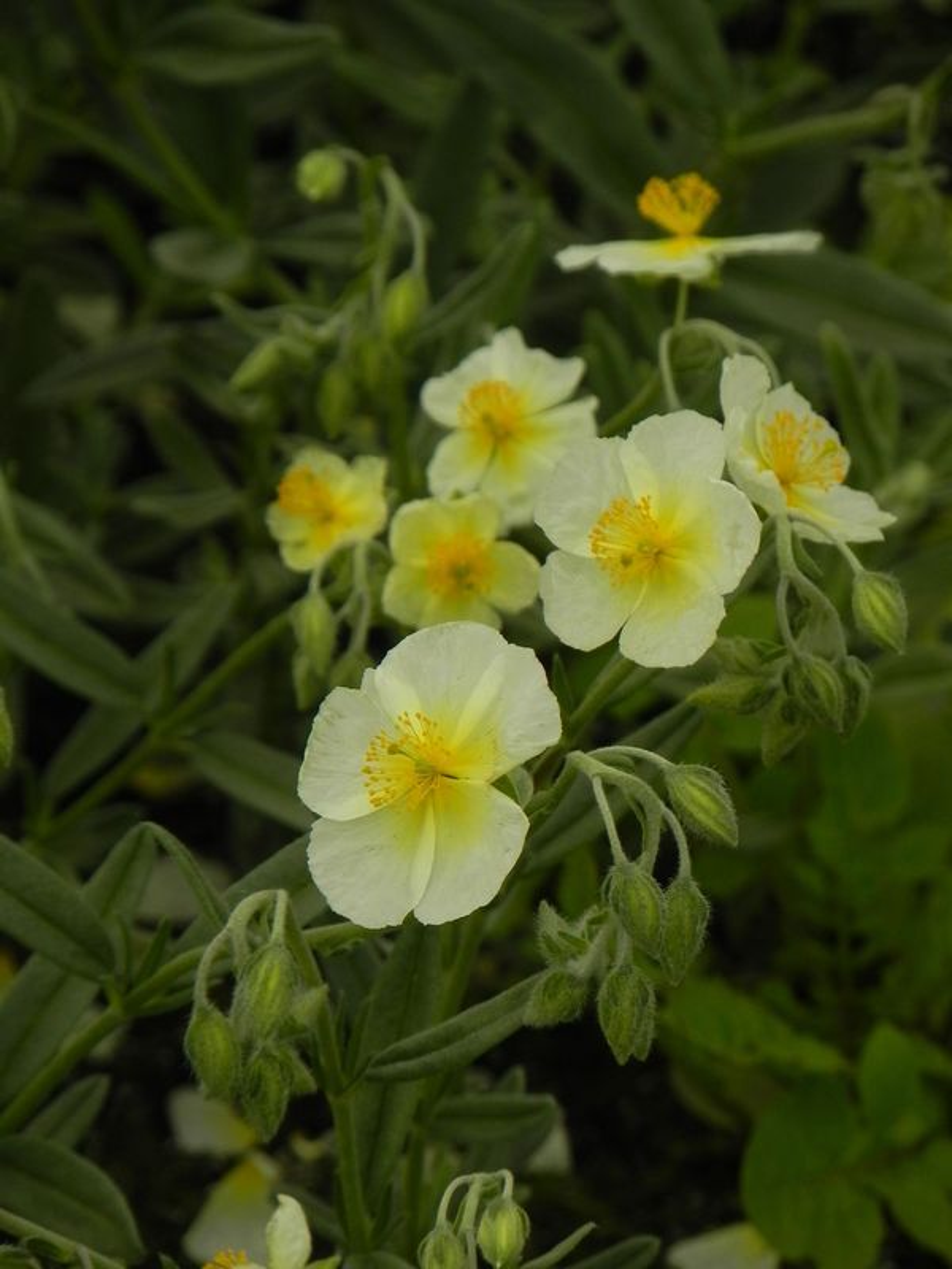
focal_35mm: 481
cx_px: 476
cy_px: 634
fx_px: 17638
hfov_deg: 3.1
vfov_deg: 4.1
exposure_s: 1/1000
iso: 160
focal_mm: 85.6
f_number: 5
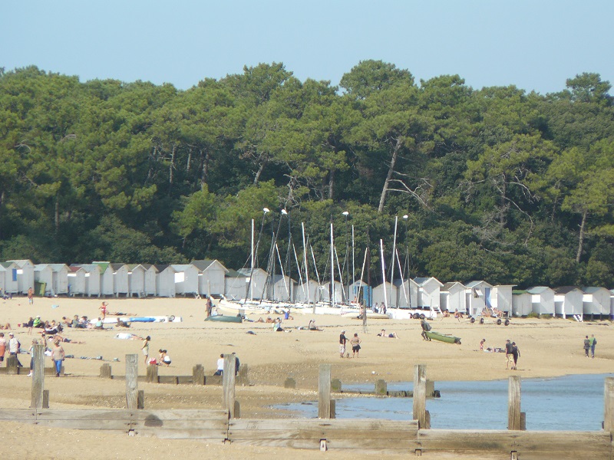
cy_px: 230
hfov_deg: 4.6
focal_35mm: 432
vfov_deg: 3.4
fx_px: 7663
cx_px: 307
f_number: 5.6
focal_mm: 72
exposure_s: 1/400
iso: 100
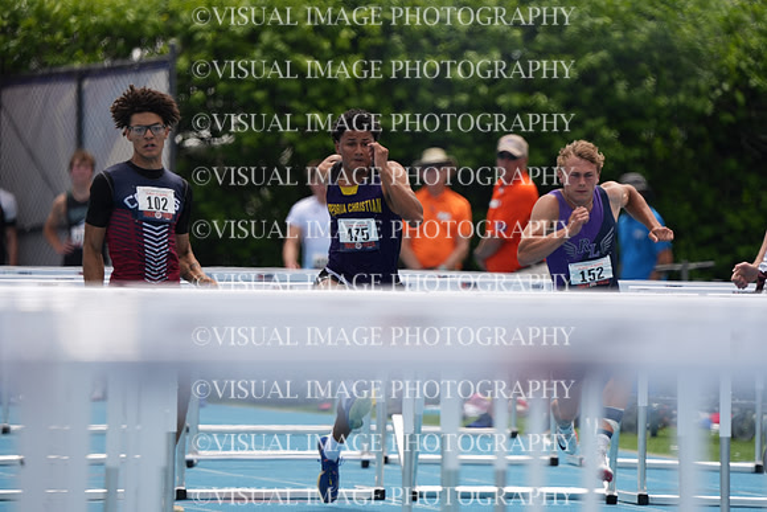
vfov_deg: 2.3
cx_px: 384
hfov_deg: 3.4
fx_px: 12786
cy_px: 256
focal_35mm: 600
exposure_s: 1/2500
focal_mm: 600
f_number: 6.3
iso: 500
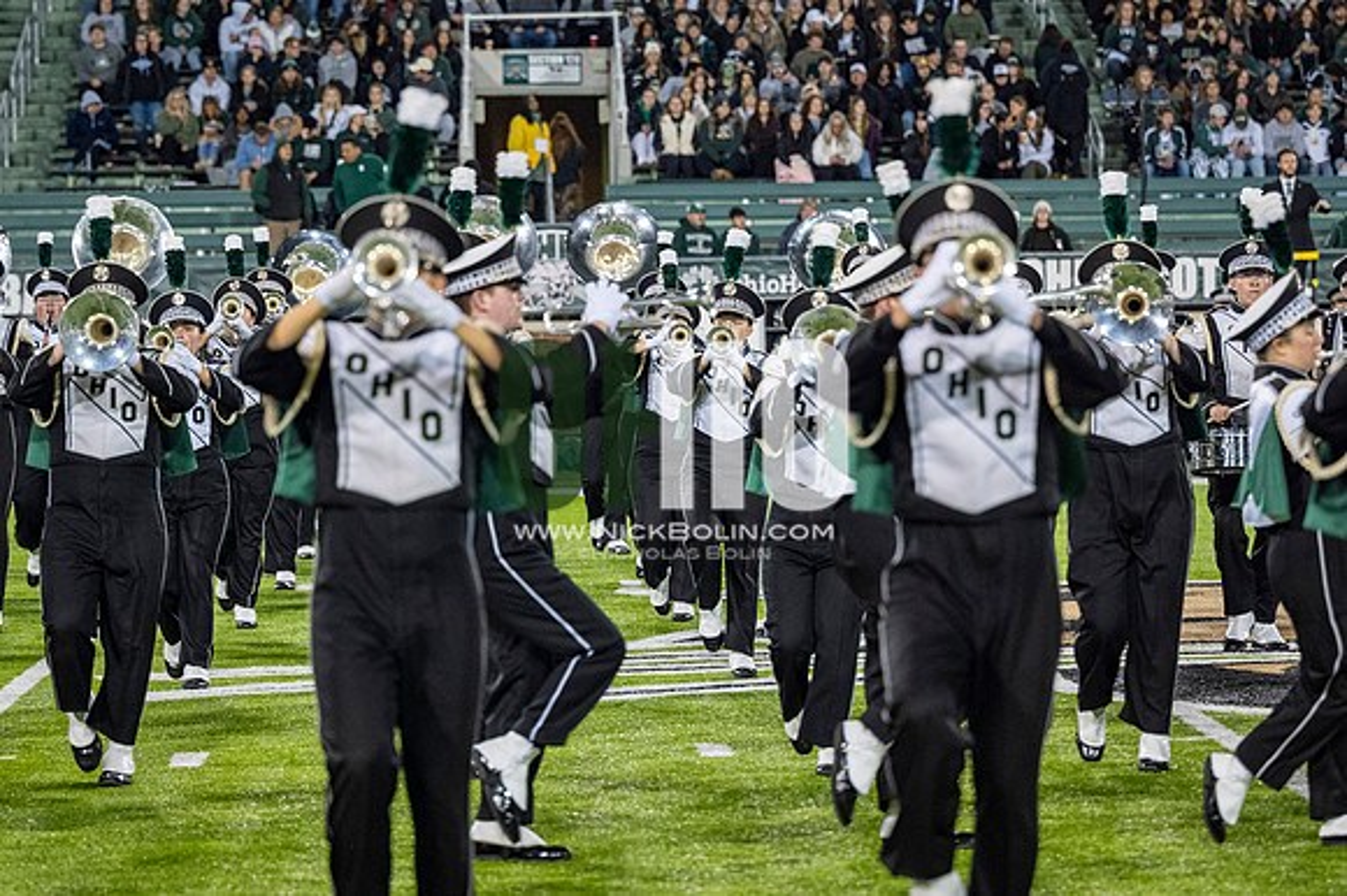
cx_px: 674
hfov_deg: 14.0
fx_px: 5497
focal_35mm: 147
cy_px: 448
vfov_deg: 9.3
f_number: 2.8
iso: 500
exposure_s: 1/500
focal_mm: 98
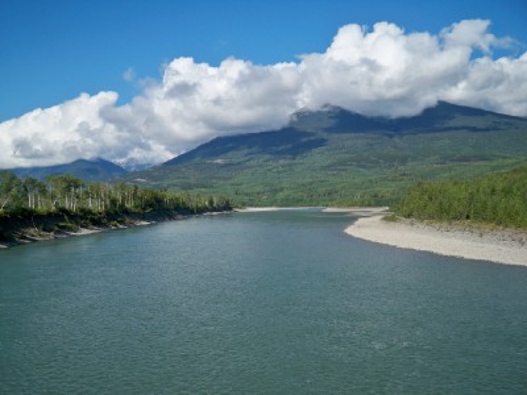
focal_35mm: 35
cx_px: 264
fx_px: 533
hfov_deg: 52.6
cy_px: 198
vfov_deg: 40.7
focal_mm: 6.3
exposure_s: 1/640
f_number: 4.7
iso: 64
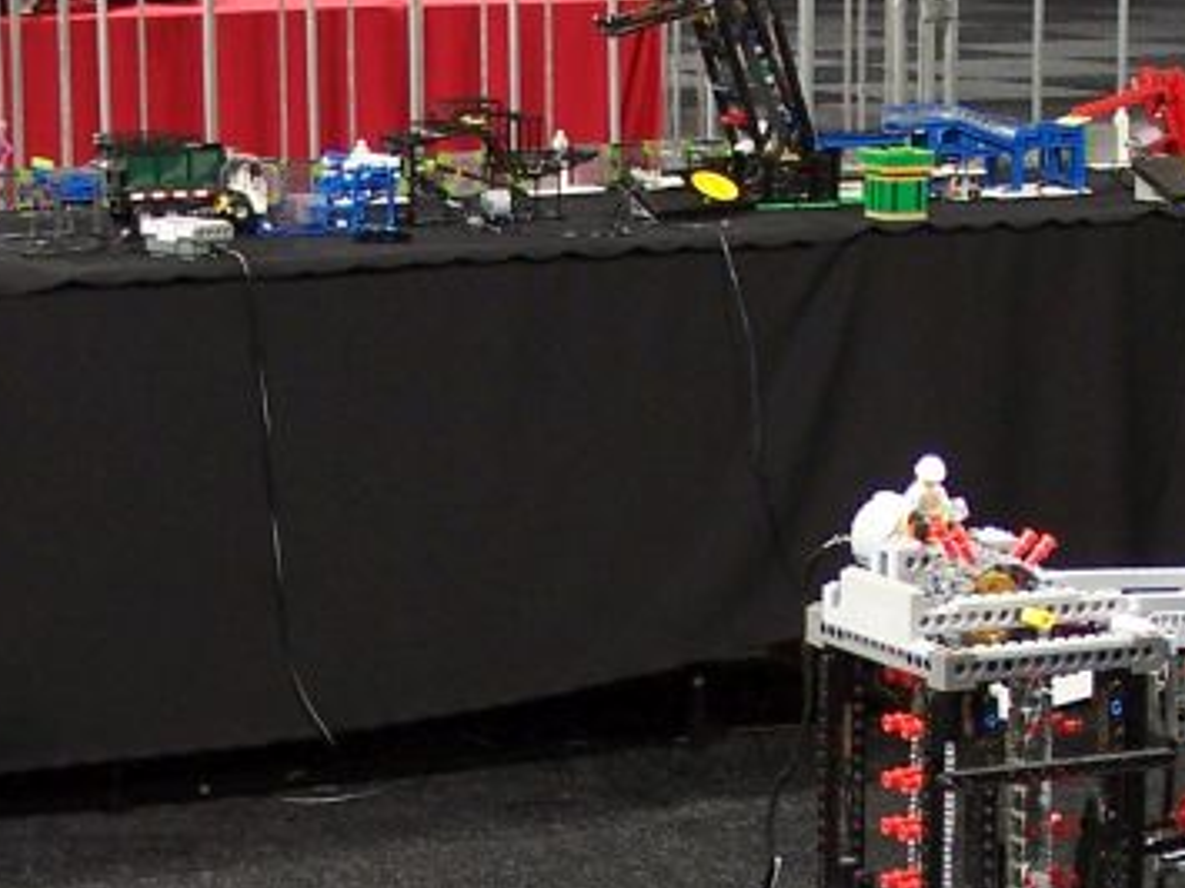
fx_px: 5031
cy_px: 905
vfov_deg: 10.0
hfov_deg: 13.4
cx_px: 534
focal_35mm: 147
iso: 80
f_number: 3
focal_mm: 8.5
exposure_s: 1/2
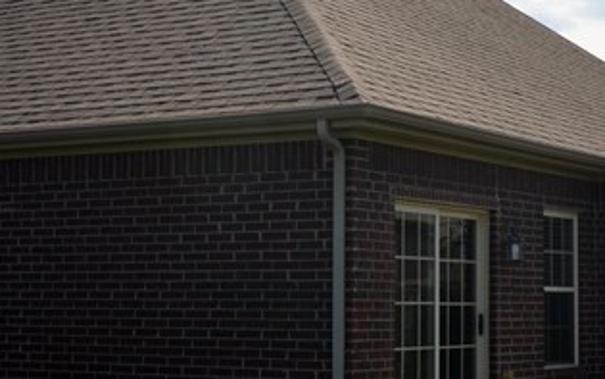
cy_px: 126
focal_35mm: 95
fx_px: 1567
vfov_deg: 13.7
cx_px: 329
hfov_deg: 21.9
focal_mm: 18
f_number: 9
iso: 100
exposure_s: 1/250
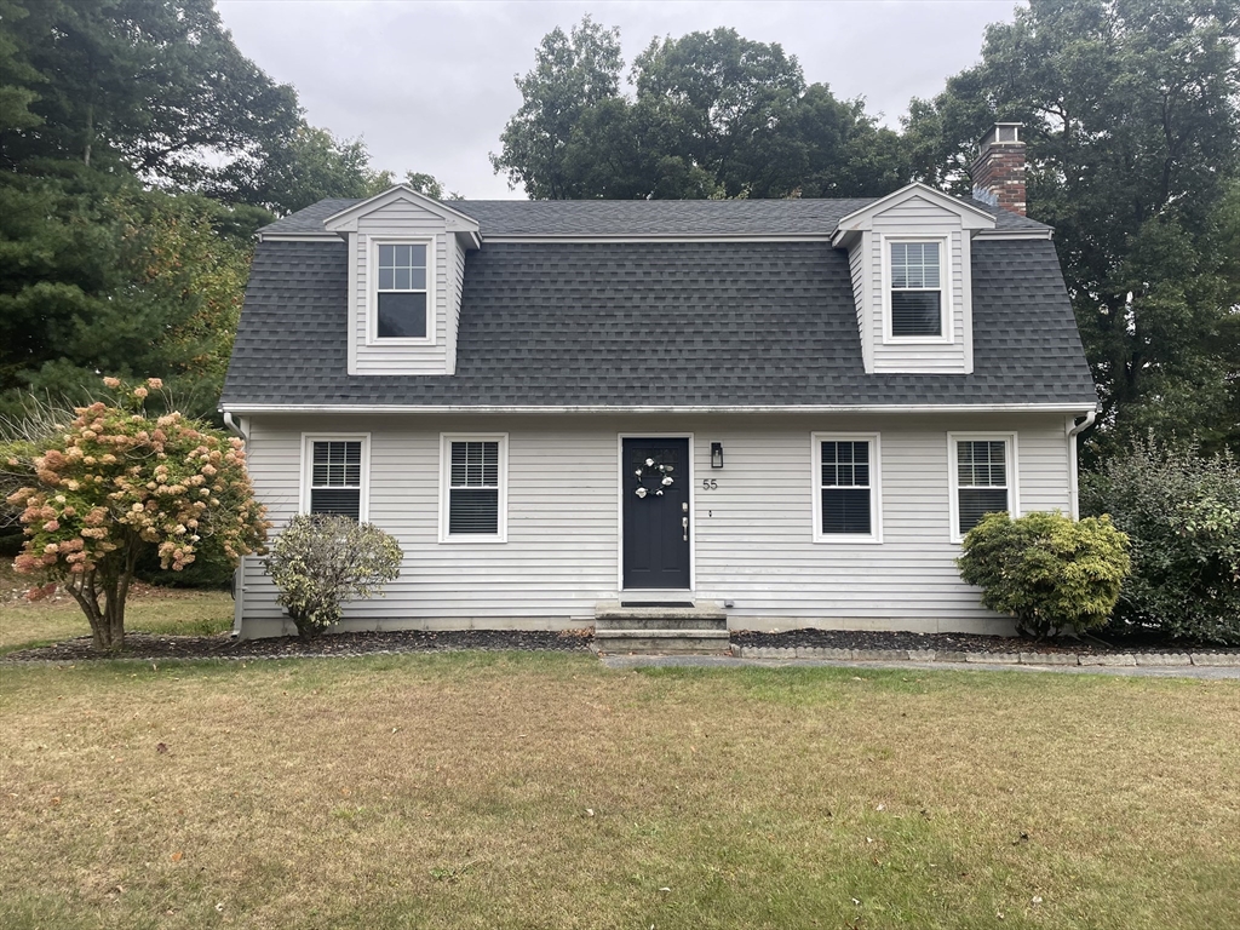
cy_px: 465
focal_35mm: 26
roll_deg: +0.0
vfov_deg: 53.1
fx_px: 931
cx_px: 620
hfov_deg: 67.3
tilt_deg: +4.3
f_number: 1.6
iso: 32
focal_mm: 4.2
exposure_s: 1/272
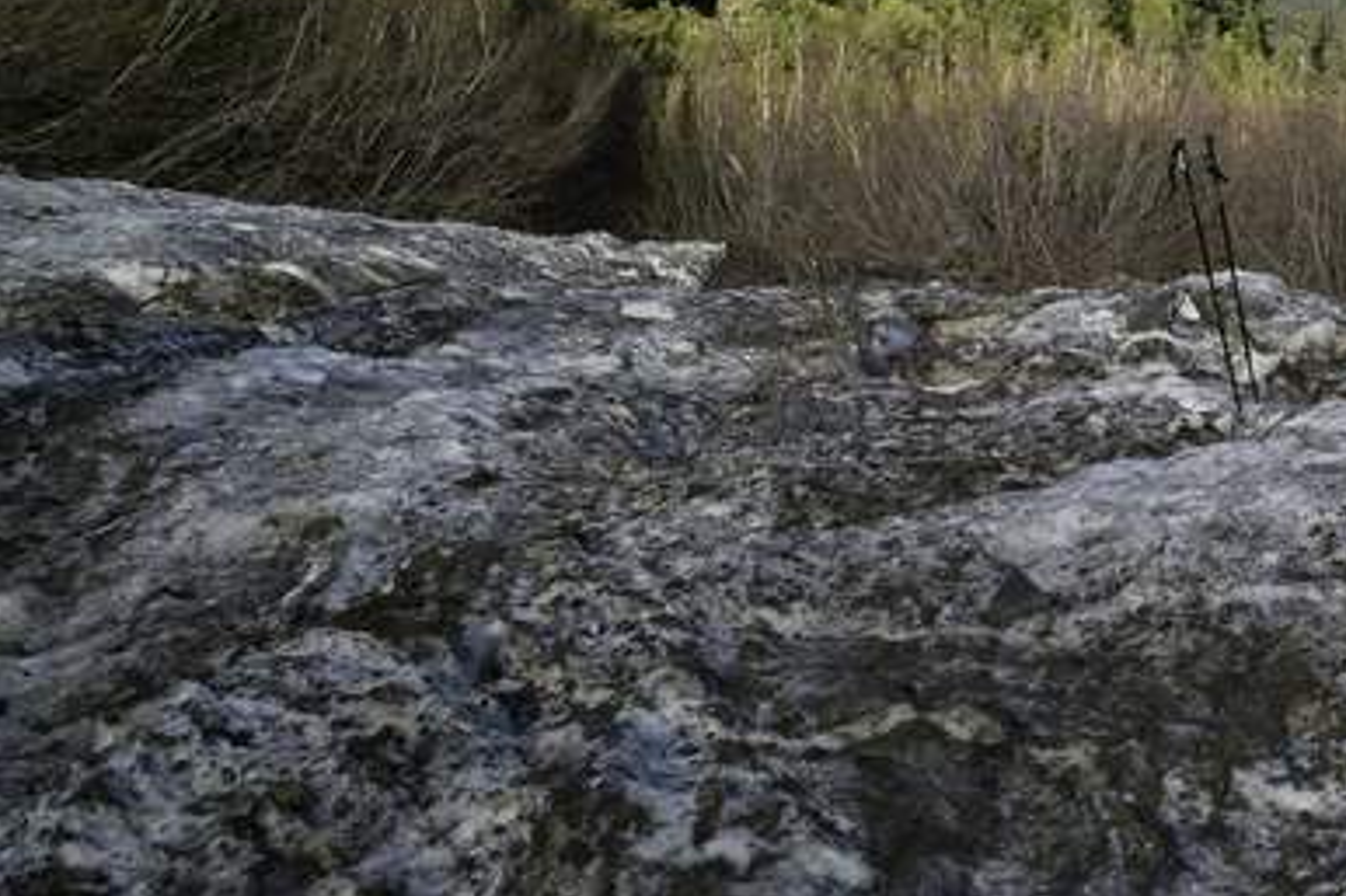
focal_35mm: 58
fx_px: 2168
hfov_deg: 31.5
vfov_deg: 23.0
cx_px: 1391
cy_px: 159
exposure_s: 1/125
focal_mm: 16.6
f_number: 7.1
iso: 100
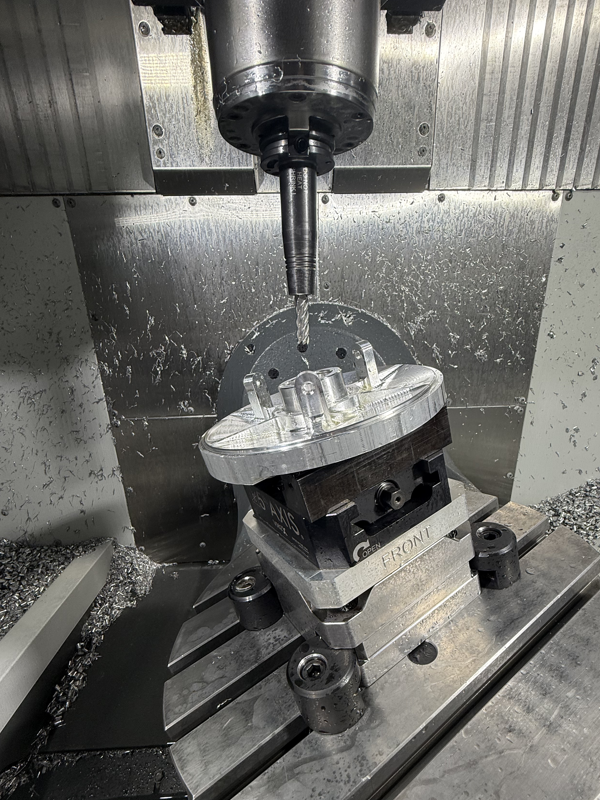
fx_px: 393
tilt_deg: -20.9
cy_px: 459
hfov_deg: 74.7
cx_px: 312
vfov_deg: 90.4
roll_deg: +1.1
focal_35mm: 17
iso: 80
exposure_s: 1/99
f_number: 2.2
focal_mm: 2.22
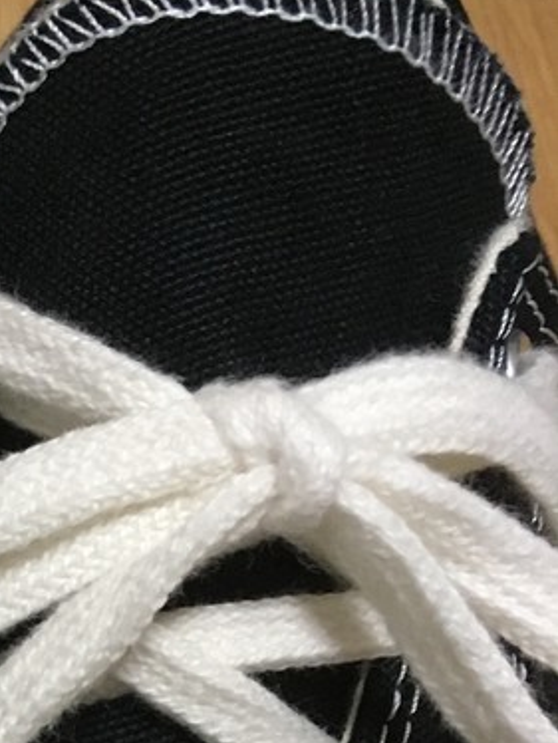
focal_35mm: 93
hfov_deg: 14.6
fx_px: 1997
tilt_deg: -61.3
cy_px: 1005
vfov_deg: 19.2
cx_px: -334
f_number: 2.2
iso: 125
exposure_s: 1/30
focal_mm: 4.15
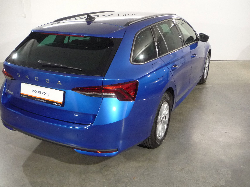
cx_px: 117
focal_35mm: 36
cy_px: 81
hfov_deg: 51.3
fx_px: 260
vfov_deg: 39.6
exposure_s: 1/30
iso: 320
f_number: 3.3
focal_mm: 5.2
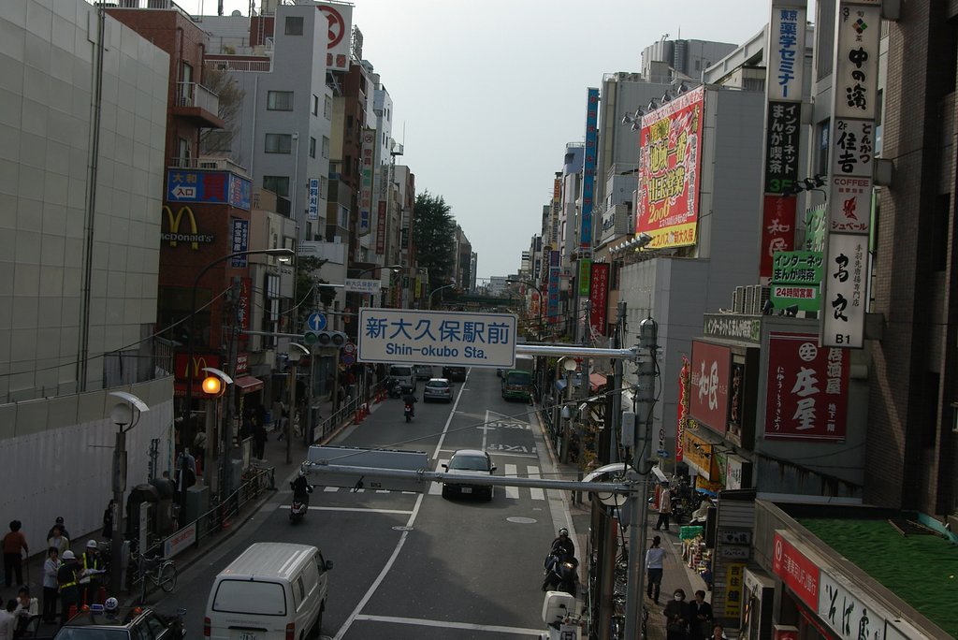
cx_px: 479
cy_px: 320
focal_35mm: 52
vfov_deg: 25.8
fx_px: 1398
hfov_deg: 37.8
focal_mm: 35
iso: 200
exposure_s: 1/500
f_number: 9.5
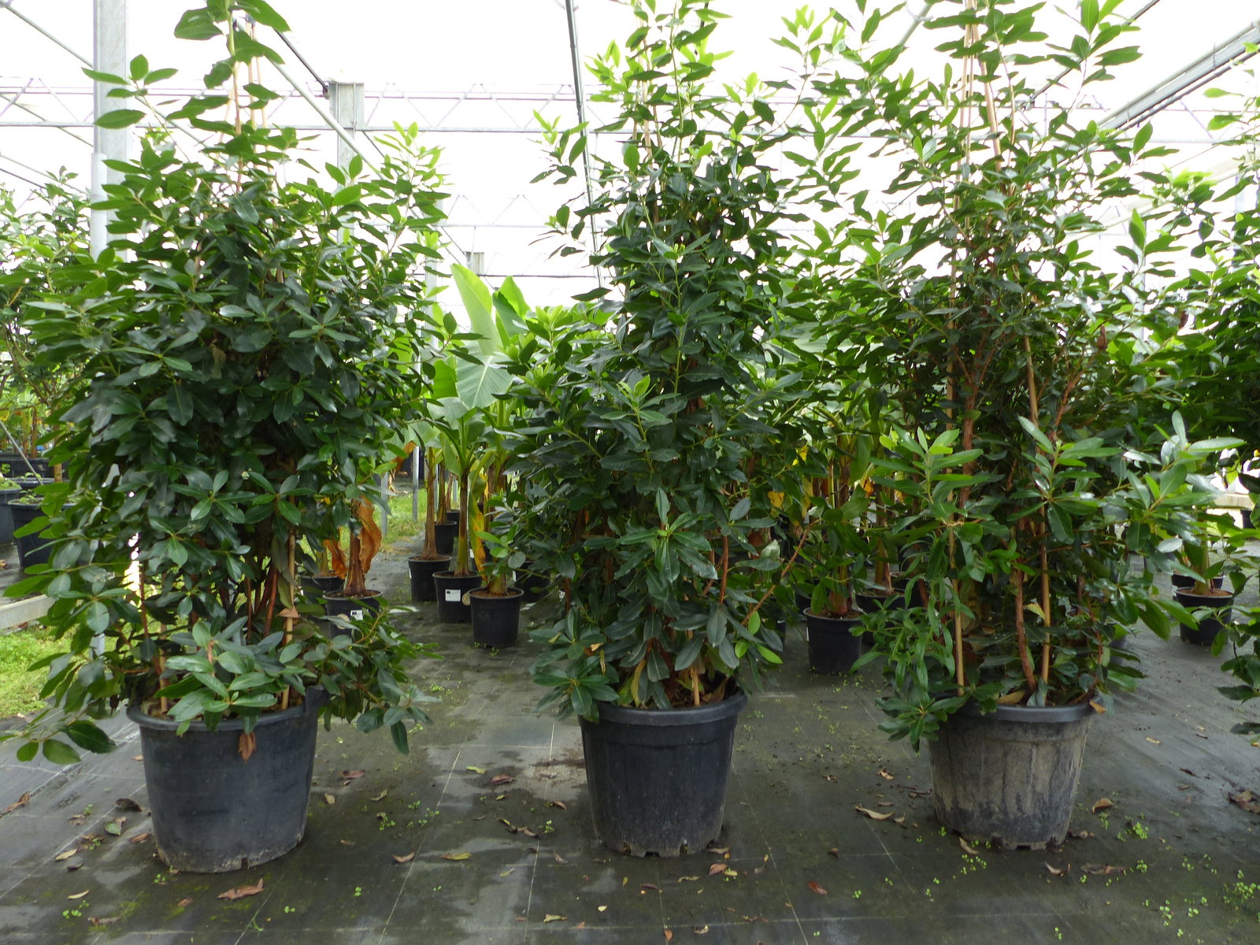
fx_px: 910
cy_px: 472
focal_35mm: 25
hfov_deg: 69.4
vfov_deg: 54.9
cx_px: 630
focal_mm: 4.5
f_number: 2.8
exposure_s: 1/80
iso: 100
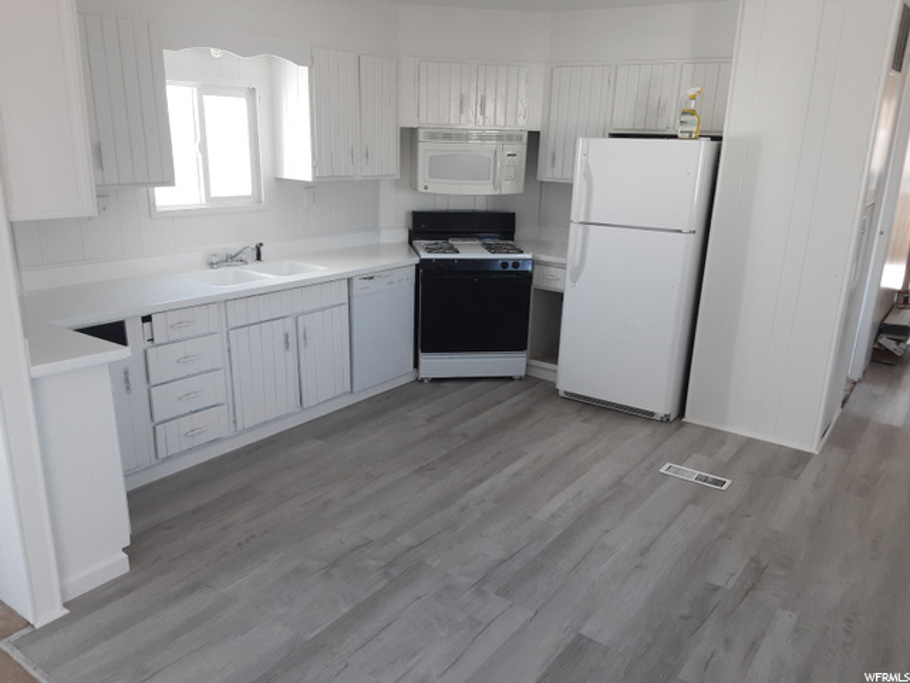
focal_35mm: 28
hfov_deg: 63.4
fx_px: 736
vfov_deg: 49.7
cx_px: 455
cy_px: 342
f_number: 1.9
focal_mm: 2.9
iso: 64
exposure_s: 1/60
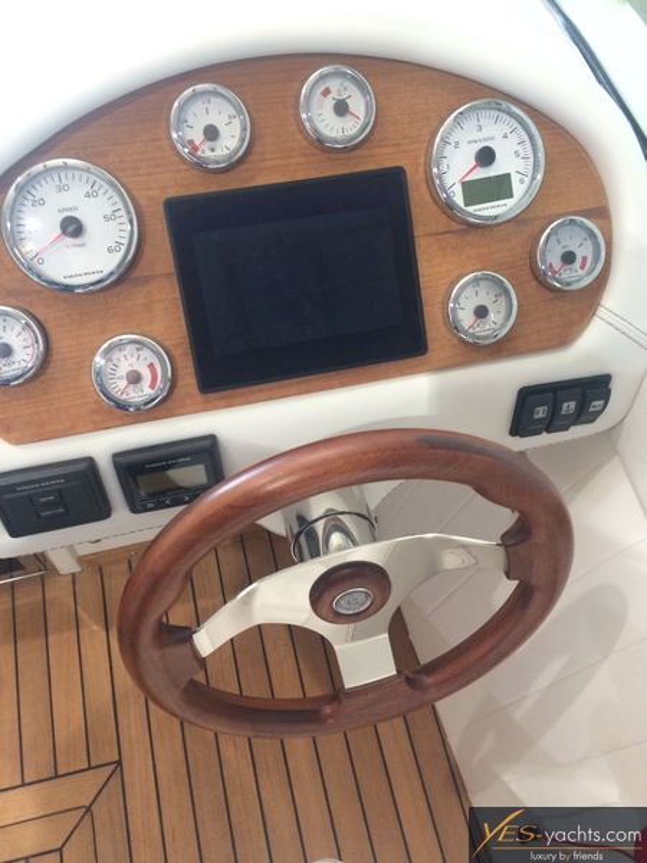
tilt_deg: -59.0
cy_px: 432
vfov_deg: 61.7
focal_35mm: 29
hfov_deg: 48.2
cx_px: 324
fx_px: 723
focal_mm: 4.15
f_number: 2.2
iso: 125
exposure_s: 1/33
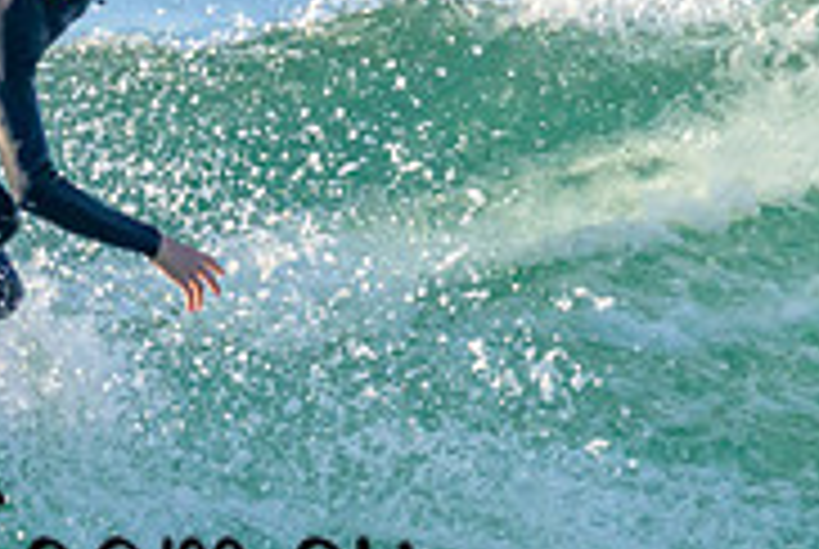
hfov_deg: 0.8
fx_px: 57172
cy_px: 387
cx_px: -52
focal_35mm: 2509
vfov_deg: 0.6
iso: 1800
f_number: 11
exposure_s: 1/2000
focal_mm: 620
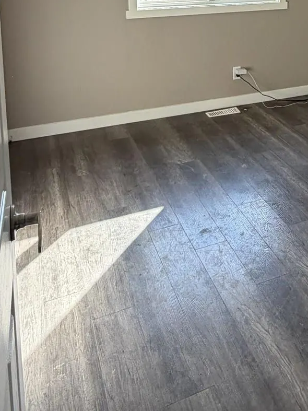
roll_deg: -1.1
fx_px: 487
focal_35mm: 41
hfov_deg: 33.6
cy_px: 11
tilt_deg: -8.4
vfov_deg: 40.7
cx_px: 265
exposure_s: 1/121
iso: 64
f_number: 2.2
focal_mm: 2.22
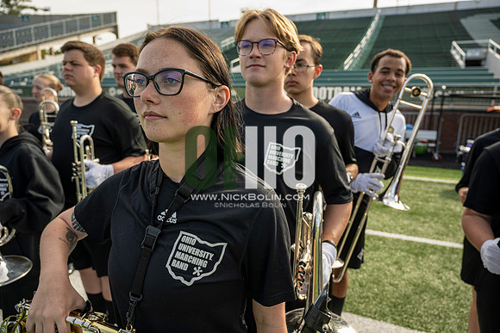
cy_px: 166
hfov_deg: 73.7
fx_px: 333
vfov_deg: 53.2
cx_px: 250
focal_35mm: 24
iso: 80
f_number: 4.5
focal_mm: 24
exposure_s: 1/250
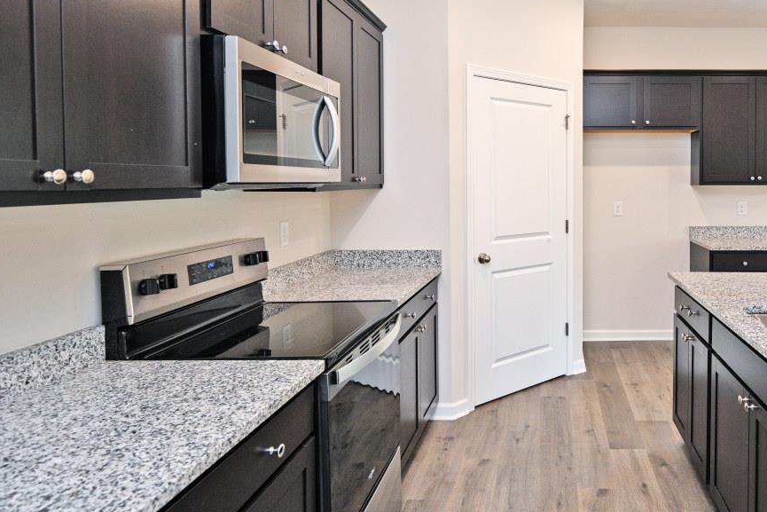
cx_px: 555
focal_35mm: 26
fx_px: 554
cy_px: 193
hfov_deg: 66.0
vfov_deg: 49.1
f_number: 4
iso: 720
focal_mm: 15
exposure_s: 1/60
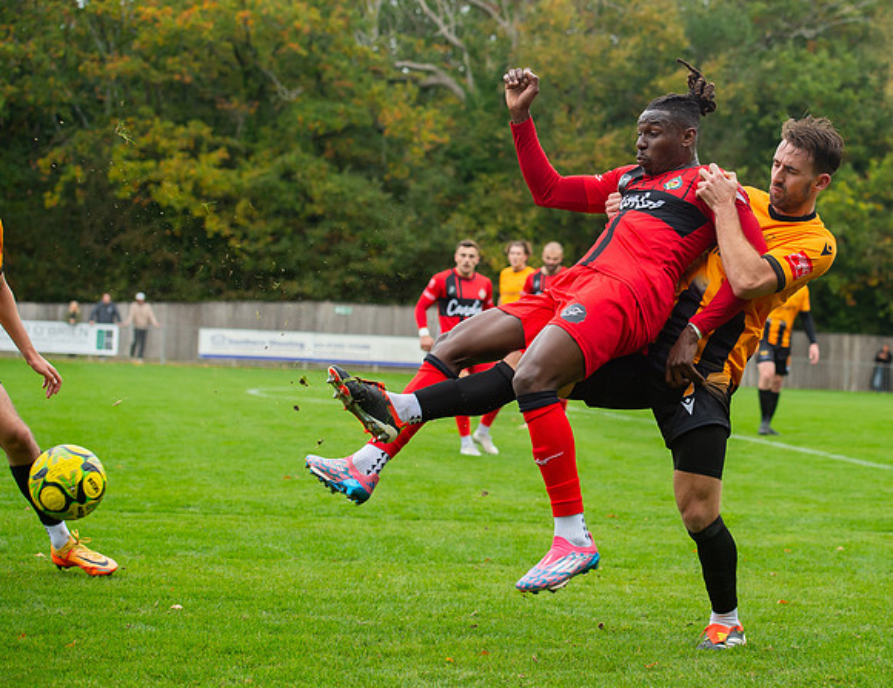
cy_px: 293
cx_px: 651
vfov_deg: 15.2
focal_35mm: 99
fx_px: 2570
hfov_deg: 19.6
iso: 800
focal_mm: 70
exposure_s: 1/1250
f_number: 4.5
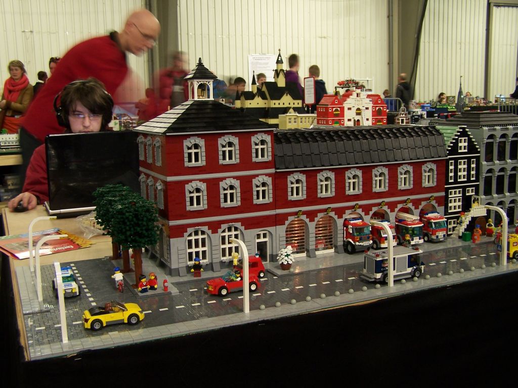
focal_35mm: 38
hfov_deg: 49.0
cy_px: 194
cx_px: 259
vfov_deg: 37.7
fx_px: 569
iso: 80
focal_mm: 6.3
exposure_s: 1/2
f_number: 2.8
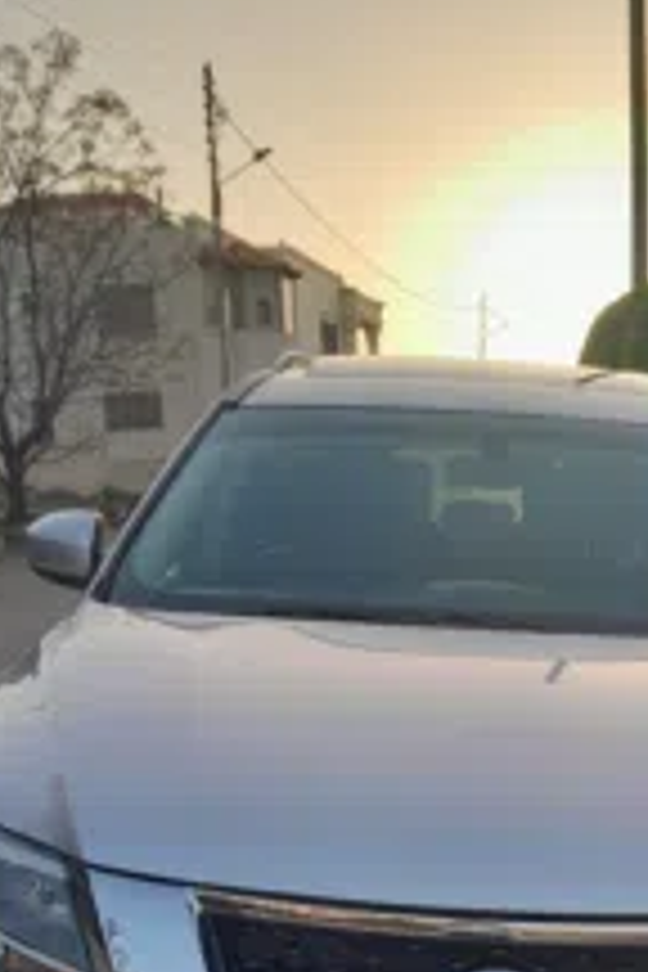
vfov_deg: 37.4
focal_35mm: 50
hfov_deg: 26.6
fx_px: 1350
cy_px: 846
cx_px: 500
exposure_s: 1/123
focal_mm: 3.98
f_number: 1.8
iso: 40
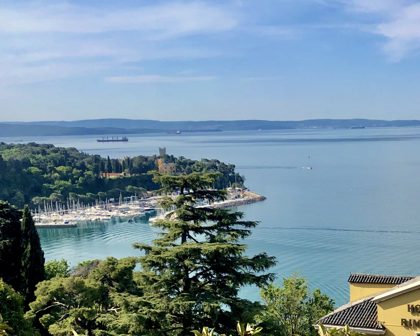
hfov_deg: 31.5
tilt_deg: -10.9
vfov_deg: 26.2
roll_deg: +3.2
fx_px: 709
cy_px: 264
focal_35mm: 57
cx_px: 377
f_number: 1.8
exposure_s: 1/2183
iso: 20
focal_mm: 4
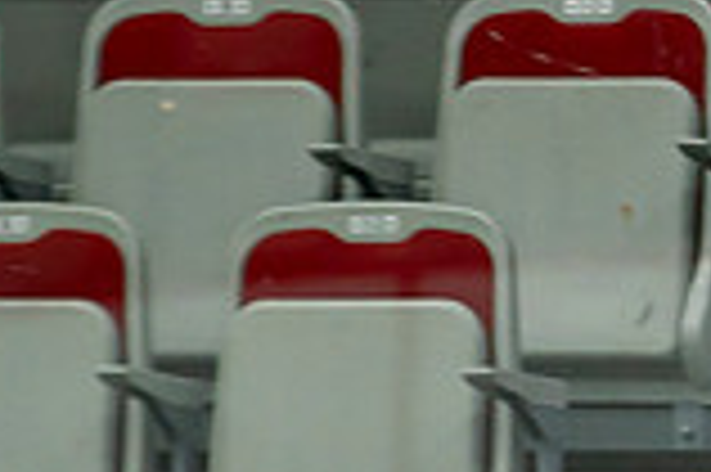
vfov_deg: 1.0
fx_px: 25826
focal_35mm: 1309
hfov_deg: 1.6
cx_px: 1233
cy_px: 1020
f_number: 2.8
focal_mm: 200
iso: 1000
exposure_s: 1/640
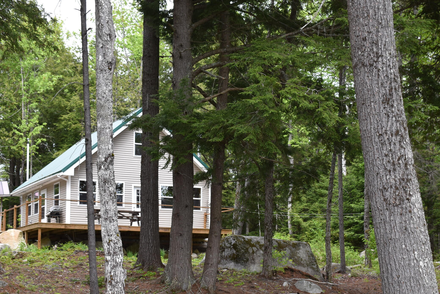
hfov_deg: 31.0
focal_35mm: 65
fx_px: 794
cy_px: 204
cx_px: 233
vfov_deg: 20.8
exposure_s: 1/250
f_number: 5.6
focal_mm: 30
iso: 220
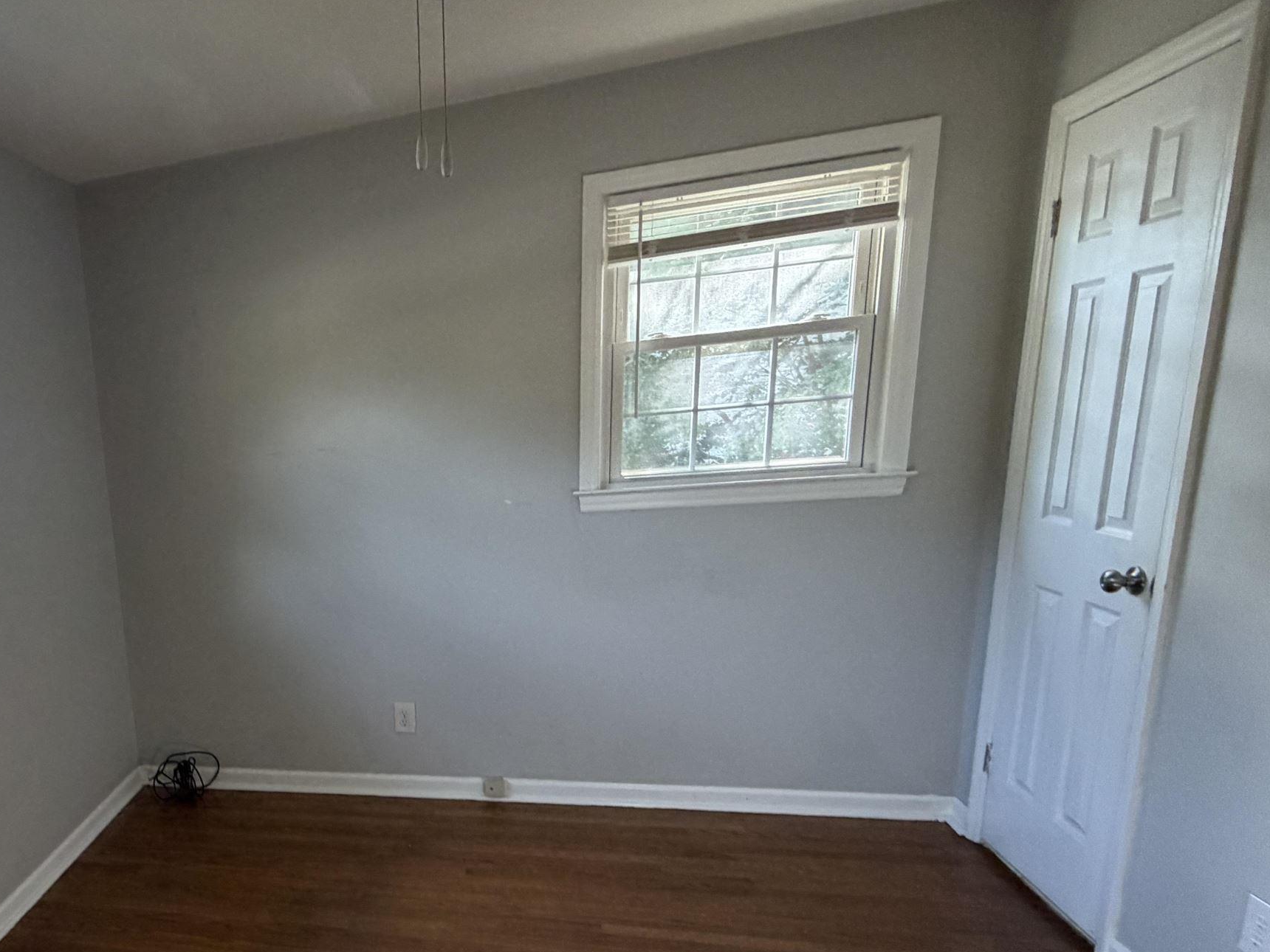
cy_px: 656
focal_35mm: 25
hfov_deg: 61.0
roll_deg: +6.7
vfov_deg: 53.5
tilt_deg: -13.2
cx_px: 179
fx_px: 917
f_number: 2.2
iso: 320
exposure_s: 1/102
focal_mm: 2.22
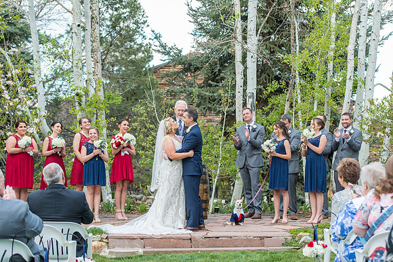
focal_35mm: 70
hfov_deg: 28.8
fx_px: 764
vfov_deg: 19.5
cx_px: 196
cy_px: 131
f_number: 5
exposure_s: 1/200
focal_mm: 70
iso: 400
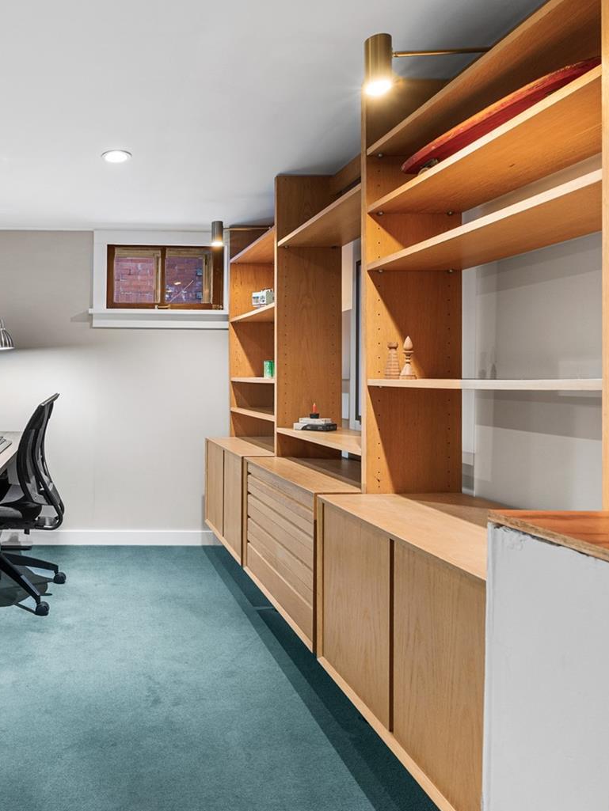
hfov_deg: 52.5
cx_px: 108
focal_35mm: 24
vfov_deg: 71.6
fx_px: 563
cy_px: 396
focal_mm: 16
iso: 640
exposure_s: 2
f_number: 8
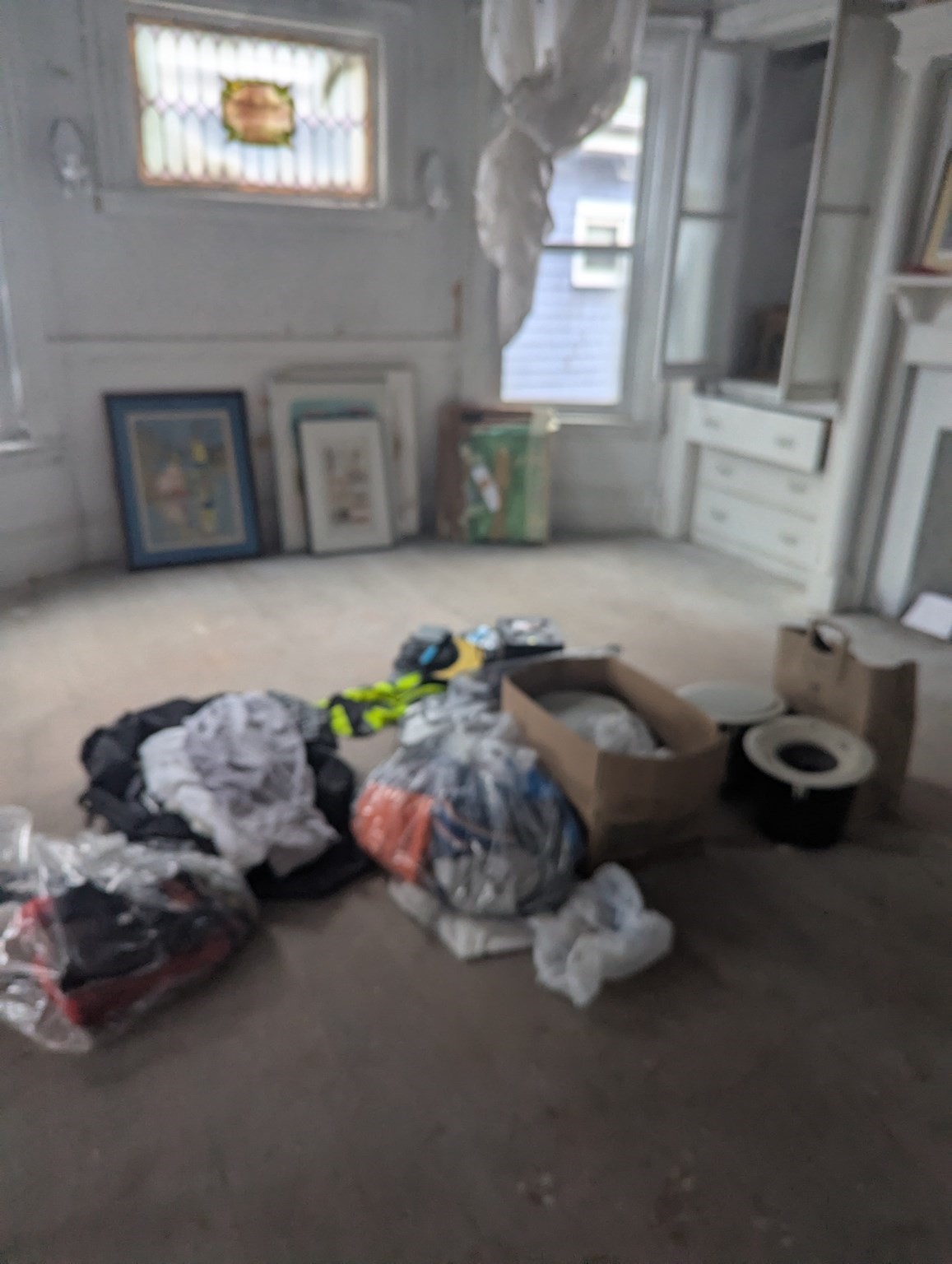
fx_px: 878
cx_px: 476
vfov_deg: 71.5
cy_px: 632
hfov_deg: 56.9
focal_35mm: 24
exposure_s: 1/225
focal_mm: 6.81
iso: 253
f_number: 1.85
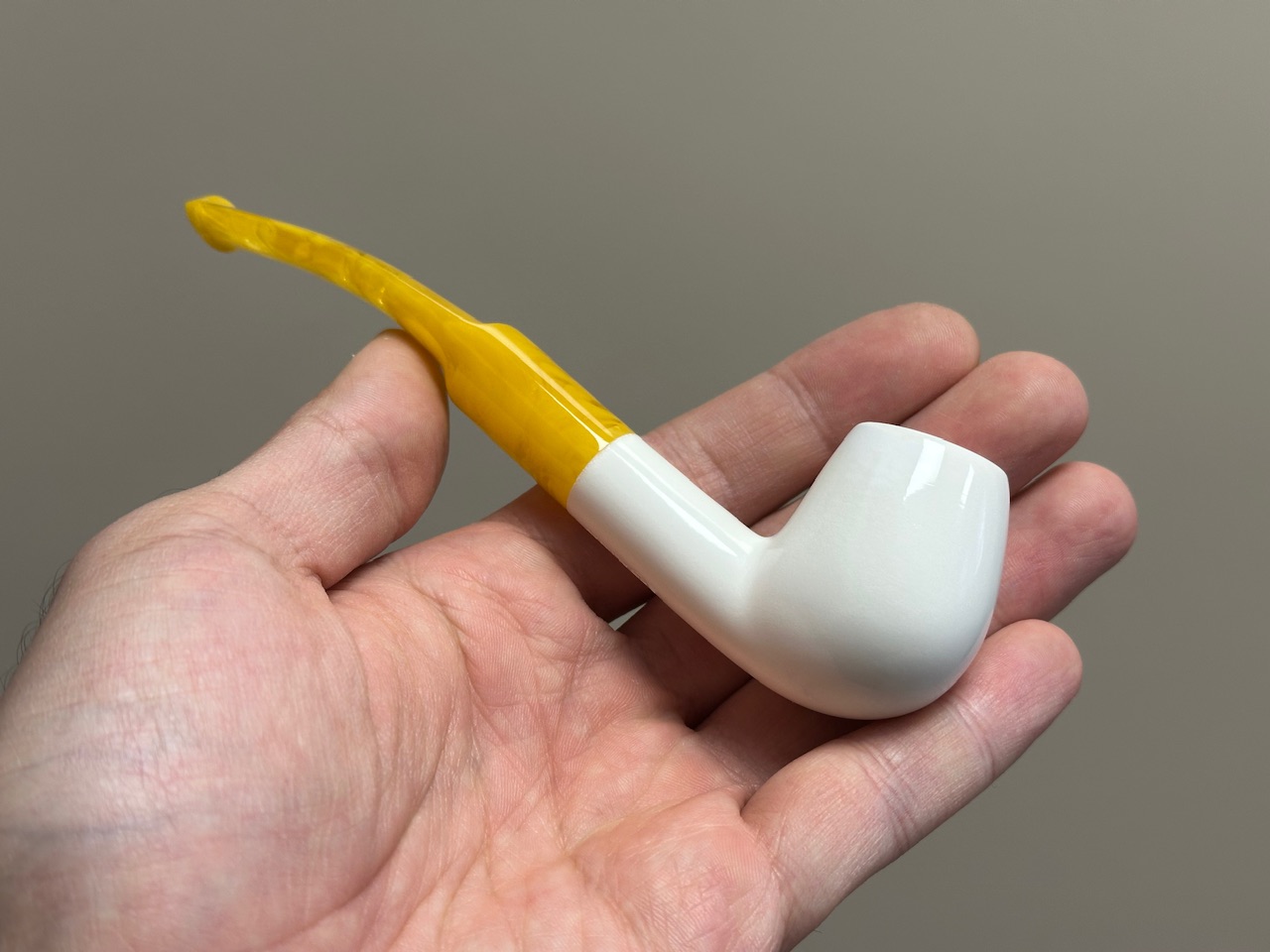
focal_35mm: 48
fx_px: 1761
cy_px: 476
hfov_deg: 39.7
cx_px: 635
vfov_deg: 30.3
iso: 80
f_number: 1.78
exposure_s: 1/121
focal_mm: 6.86
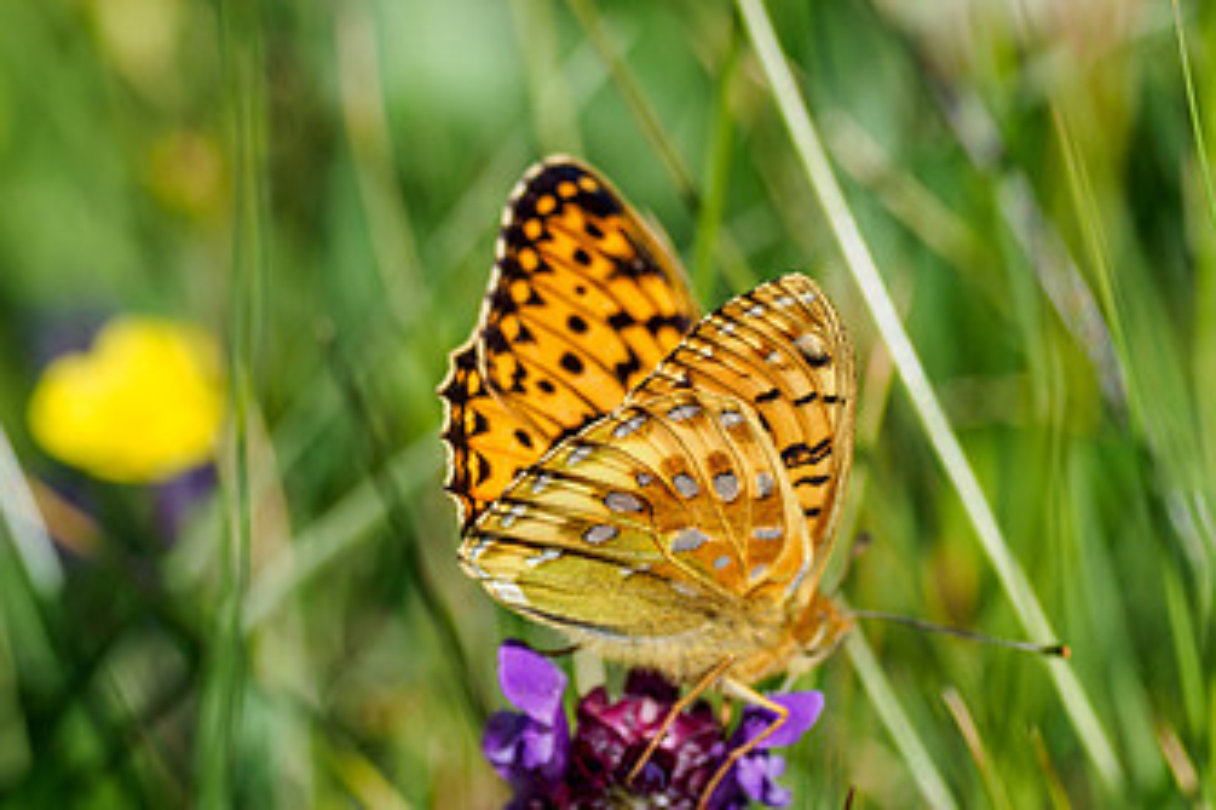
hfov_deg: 1.8
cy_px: 523
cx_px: 631
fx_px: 37777
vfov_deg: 1.2
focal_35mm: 1119
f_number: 4
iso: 250
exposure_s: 1/1250
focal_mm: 300
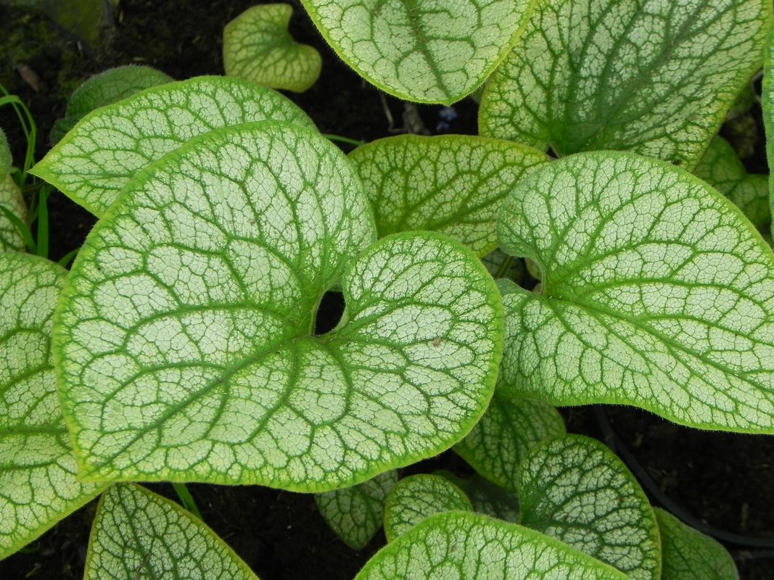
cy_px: 290
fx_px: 4114
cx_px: 387
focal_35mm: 184
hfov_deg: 10.7
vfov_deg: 8.1
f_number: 4.5
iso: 160
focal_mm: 32.7
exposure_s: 1/160
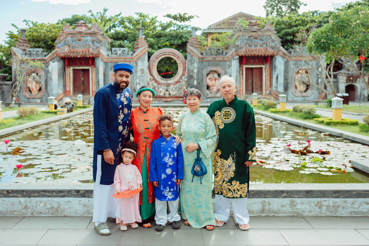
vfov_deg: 37.9
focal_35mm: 35
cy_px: 123
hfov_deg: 54.4
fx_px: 359
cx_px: 184
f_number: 2.8
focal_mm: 35
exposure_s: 1/800
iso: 160
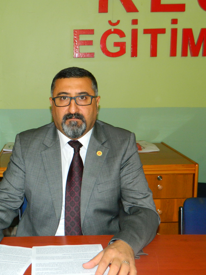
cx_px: 55
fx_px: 373
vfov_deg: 40.4
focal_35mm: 47
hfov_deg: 30.4
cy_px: 137
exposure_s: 1/30
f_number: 3.3
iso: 200
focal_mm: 6.2
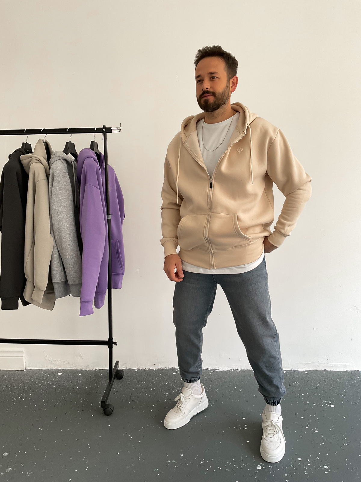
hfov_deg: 48.2
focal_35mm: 29
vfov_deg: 61.7
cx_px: 180
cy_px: 241
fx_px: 403
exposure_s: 1/120
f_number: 1.8
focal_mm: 3
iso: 64
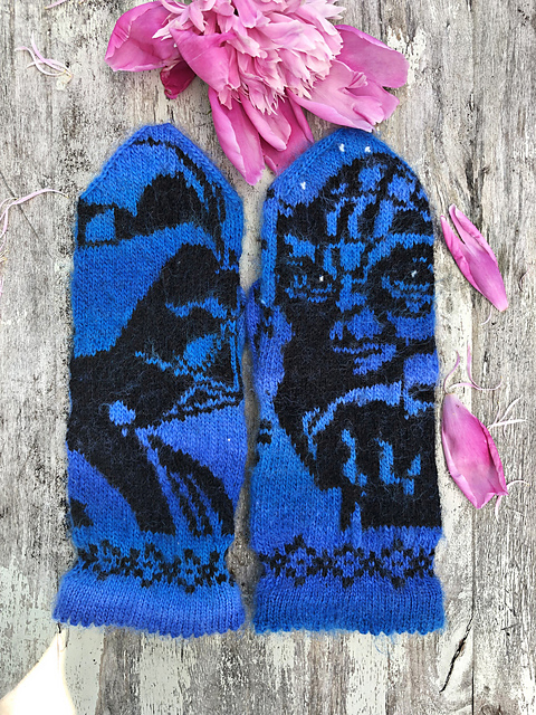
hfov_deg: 49.7
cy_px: 358
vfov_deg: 63.4
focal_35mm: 28
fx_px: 578
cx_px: 268
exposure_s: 1/173
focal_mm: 4
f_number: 1.8
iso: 20
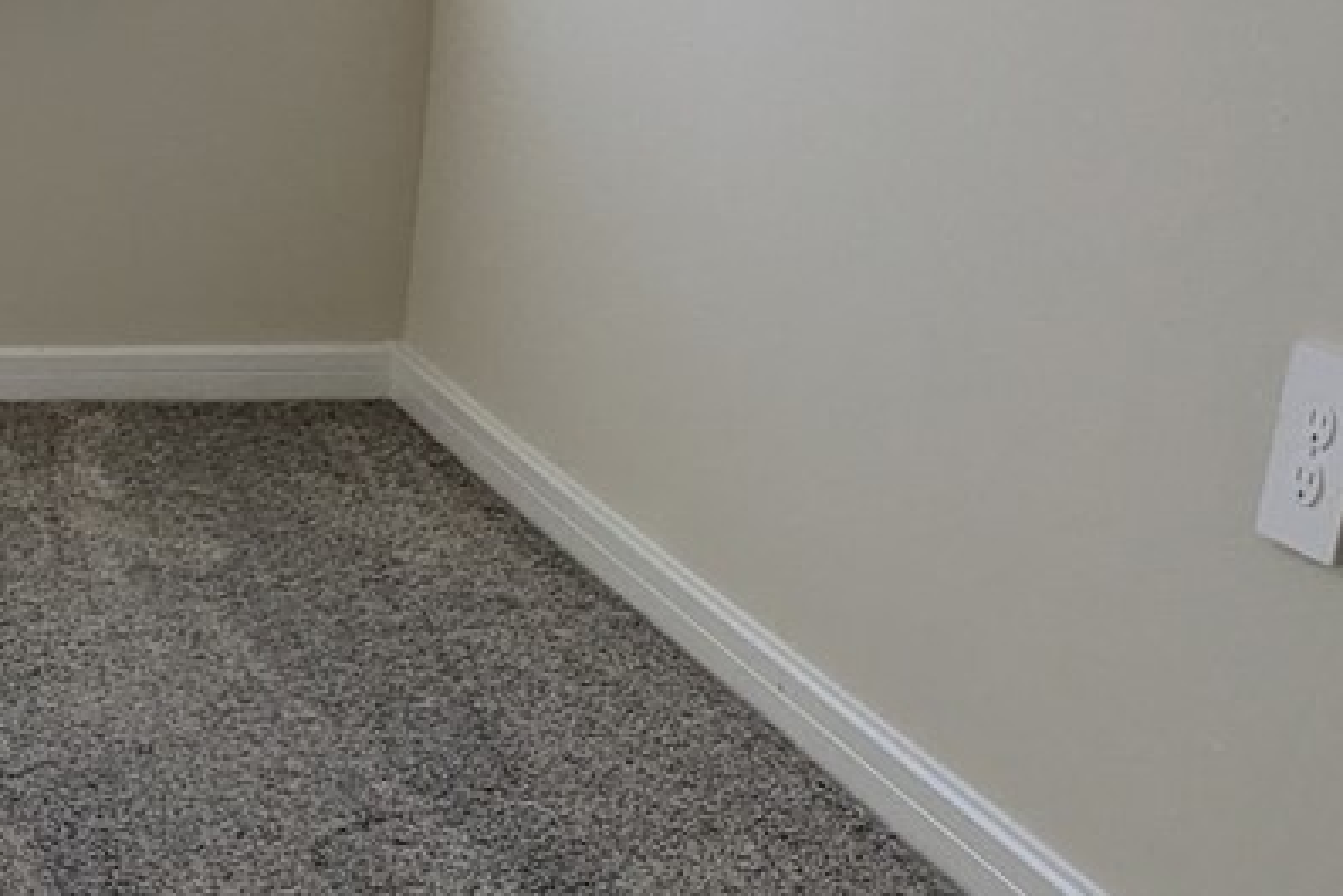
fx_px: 2500
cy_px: 619
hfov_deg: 25.5
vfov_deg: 20.2
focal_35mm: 67
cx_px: -443
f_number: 2.2
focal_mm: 2.22
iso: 38
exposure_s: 1/144
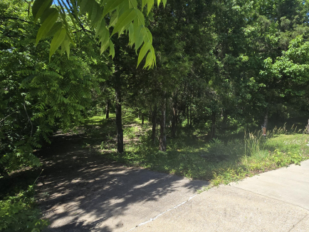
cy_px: 117
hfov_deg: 80.6
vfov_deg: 65.9
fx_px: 178
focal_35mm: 20
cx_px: 189
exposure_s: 1/927
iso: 50
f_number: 2.2
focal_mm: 2.2
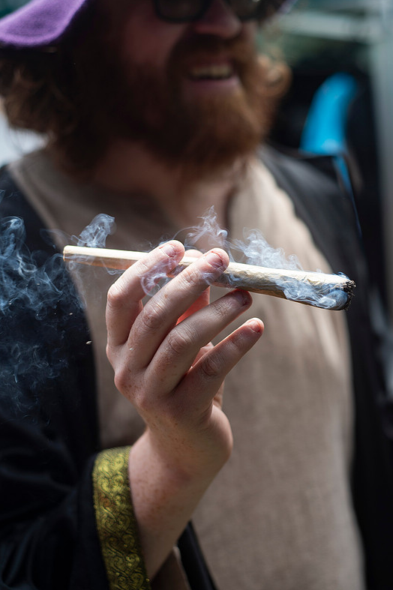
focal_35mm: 61
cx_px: 237
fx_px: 1000
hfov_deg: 22.2
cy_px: 315
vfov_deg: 32.9
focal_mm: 50
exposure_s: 1/2000
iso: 200
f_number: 2.8
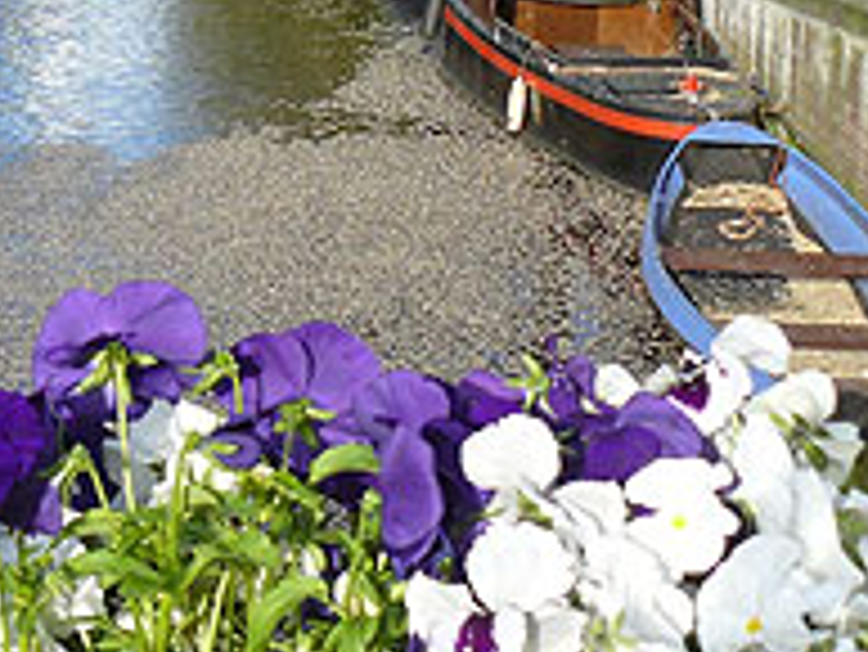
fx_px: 2108
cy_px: -13
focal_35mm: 84
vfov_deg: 17.2
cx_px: -18
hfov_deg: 22.3
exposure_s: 1/200
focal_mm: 6
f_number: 4
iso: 100
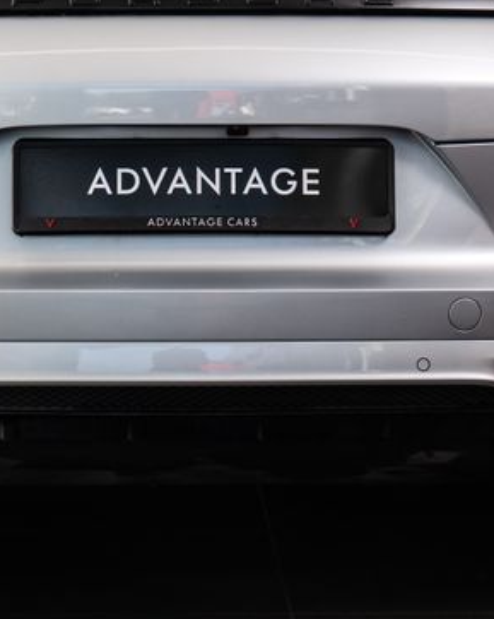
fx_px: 3111
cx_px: 194
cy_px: 94
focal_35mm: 170
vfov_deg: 11.3
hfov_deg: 9.1
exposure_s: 1/60
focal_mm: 60
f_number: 5.6
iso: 160
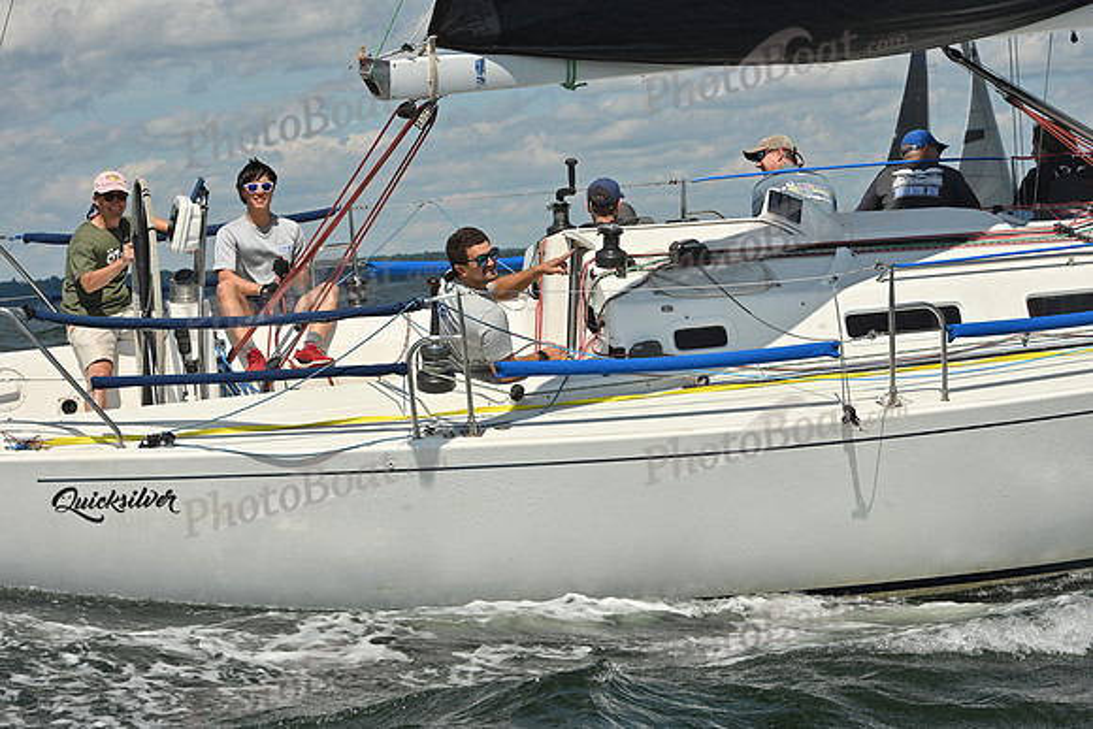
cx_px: 546
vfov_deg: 14.0
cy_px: 364
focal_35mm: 98
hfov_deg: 20.8
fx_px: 2976
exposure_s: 1/1250
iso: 250
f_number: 11
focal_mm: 98
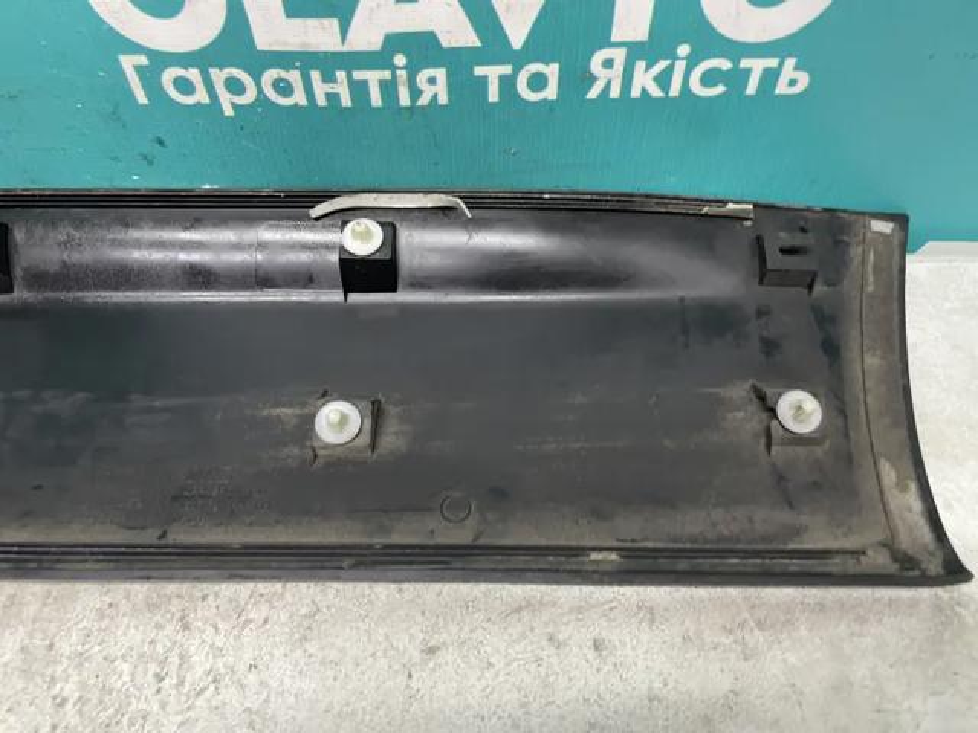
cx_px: 489
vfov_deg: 53.1
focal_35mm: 26
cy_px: 366
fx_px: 735
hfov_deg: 67.3
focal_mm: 4.2
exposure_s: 1/50
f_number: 1.6
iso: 160
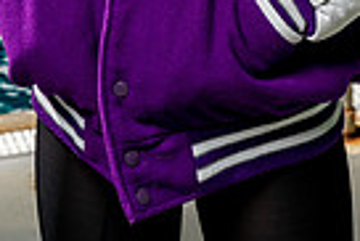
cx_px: 201
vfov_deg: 8.0
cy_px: -326
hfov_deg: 12.9
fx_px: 1592
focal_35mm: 159
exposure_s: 1/250
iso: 640
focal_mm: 48
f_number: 6.3
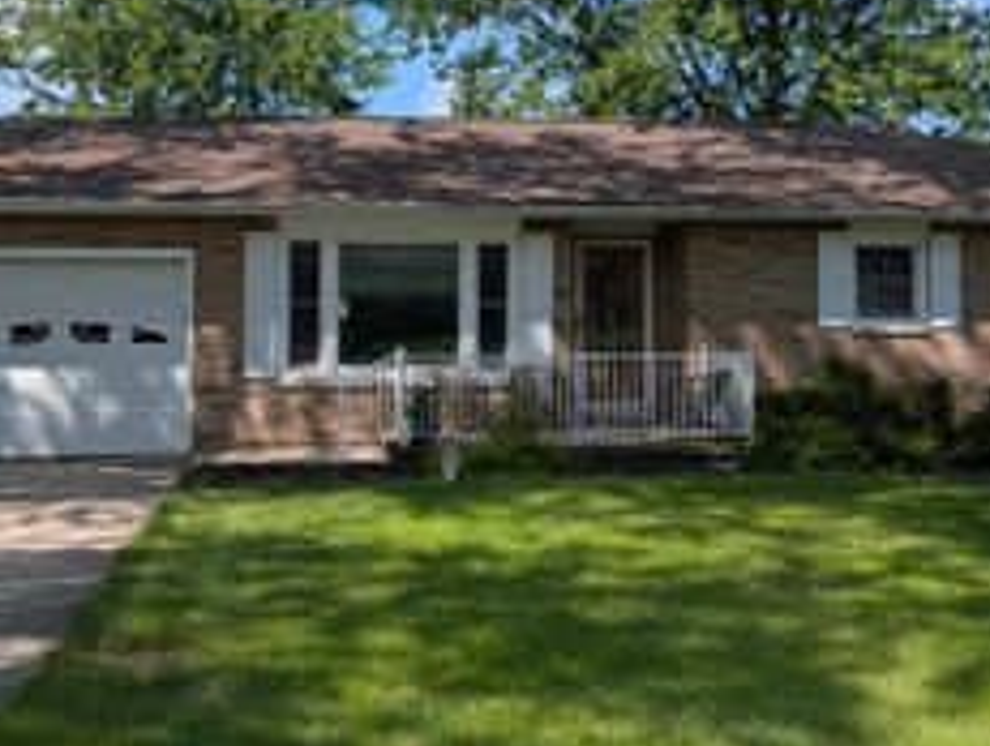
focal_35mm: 52
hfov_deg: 36.7
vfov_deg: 28.0
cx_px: 450
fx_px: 1489
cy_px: 257
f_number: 1.68
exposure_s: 1/1214
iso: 22
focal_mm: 6.9
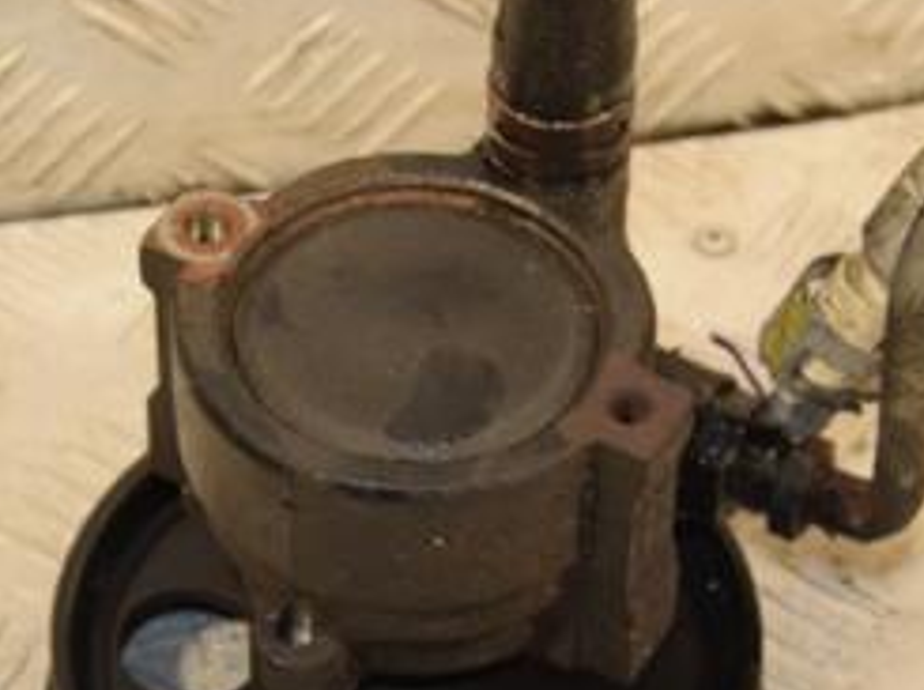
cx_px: 524
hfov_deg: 12.4
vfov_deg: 9.3
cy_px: 403
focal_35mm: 159
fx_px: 4243
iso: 800
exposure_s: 1/200
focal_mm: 45
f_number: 5
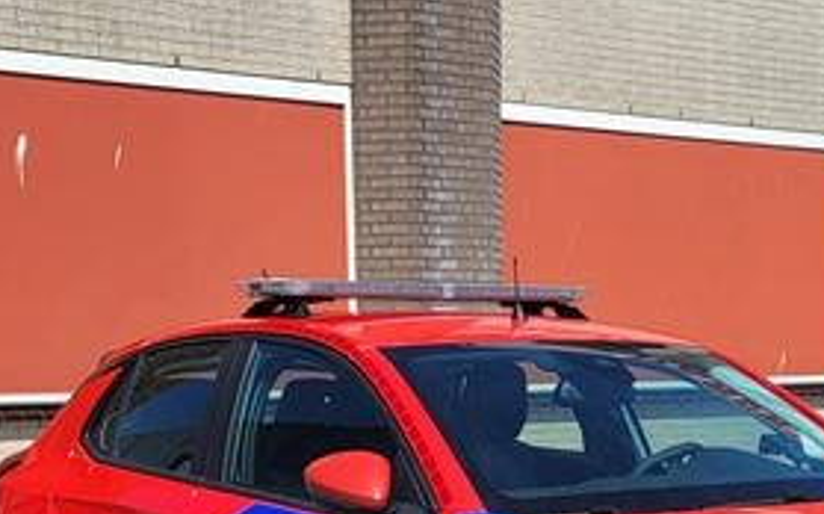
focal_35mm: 79
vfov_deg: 15.8
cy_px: 635
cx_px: 538
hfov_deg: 26.0
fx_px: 1773
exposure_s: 1/2961
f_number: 1.8
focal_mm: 5.4
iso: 40
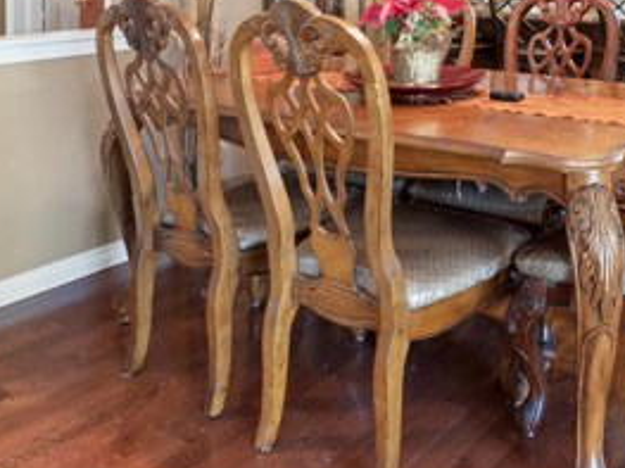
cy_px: -36
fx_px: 704
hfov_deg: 46.1
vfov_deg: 32.7
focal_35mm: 39
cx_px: 471
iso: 200
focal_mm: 8
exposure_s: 5
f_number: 8
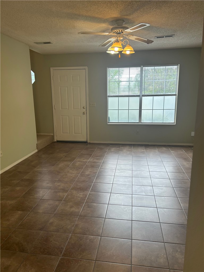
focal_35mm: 26
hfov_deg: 53.1
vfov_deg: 67.3
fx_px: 204
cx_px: 102
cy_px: 136
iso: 40
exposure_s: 1/120
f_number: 1.5
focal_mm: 5.7
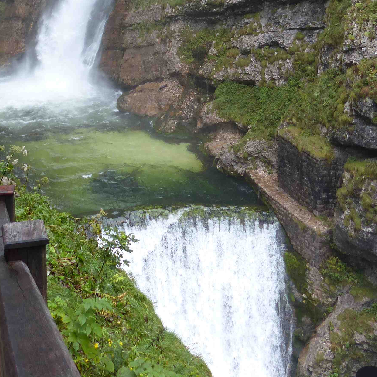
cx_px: 120
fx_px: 641
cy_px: 20
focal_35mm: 52
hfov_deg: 32.5
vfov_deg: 30.9
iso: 100
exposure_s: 1/125
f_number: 4
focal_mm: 4.5
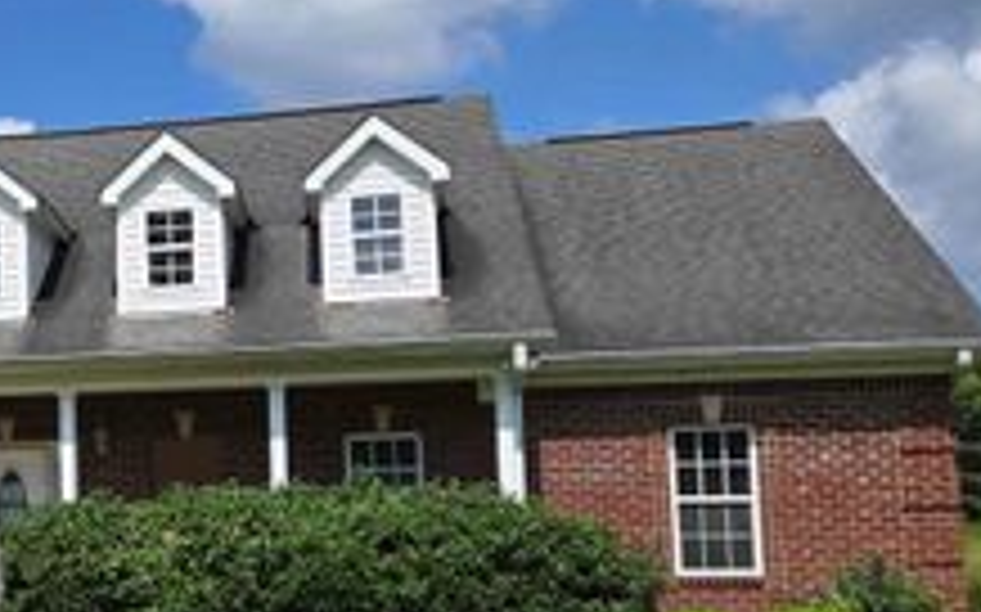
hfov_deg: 33.1
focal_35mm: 56
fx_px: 1496
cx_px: -9
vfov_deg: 23.1
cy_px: 385
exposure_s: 1/2650
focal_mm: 5.4
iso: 25
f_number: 1.8
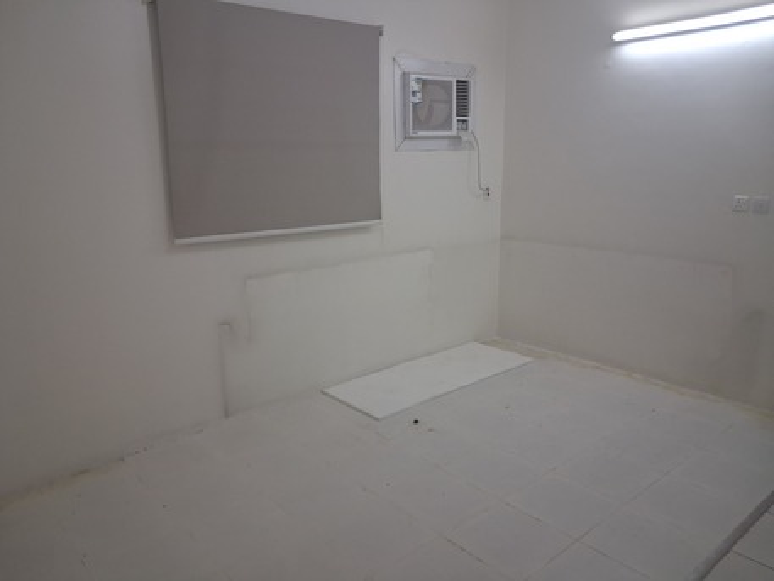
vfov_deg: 51.4
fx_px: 604
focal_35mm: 27
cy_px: 290
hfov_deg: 65.3
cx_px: 387
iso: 250
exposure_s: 1/60
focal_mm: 4
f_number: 1.8
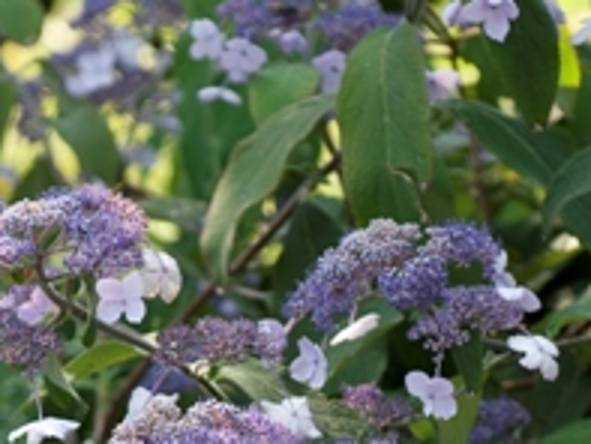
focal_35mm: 256
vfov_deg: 5.8
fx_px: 4373
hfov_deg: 7.7
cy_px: 416
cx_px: 252
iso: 400
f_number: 4
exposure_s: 1/800
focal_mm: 70
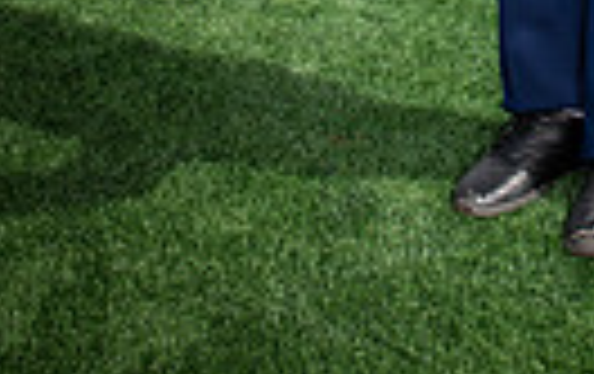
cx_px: 598
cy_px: -541
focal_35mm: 104
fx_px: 1686
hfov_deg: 19.4
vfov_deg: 10.7
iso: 125
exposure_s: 1/400
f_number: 7.1
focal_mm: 30
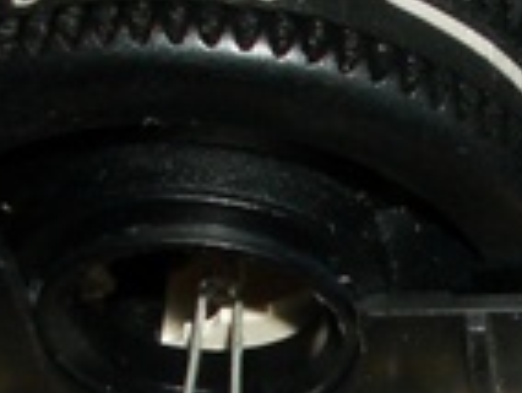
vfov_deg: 8.6
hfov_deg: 11.2
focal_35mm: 170
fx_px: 2568
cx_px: 785
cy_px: 503
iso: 50
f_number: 4.3
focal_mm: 5.8
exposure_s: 1/60
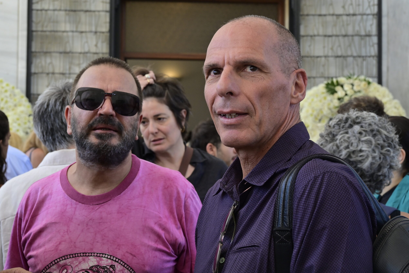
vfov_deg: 19.2
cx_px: 204
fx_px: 807
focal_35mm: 71
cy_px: 136
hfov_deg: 28.5
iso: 1250
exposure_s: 1/200
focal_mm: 70
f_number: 11
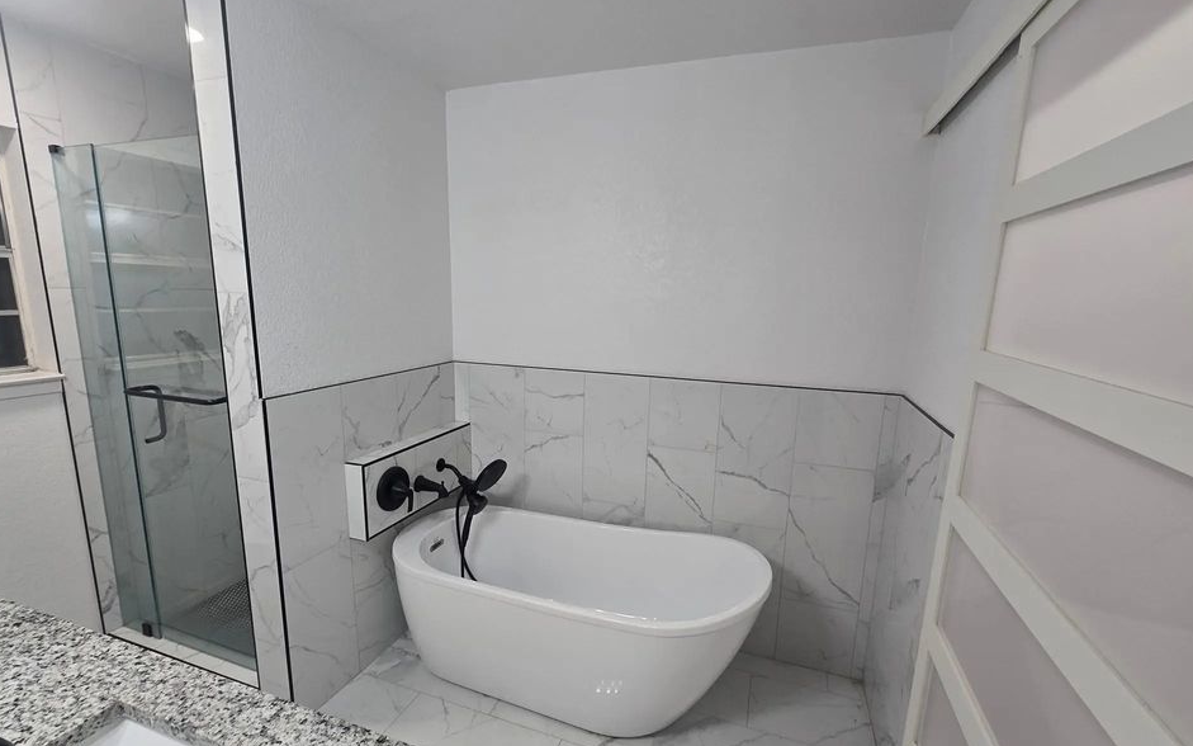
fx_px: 488
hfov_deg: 101.5
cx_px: 593
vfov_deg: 74.7
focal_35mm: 15
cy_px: 395
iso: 100
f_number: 2.2
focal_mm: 2.2
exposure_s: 1/60
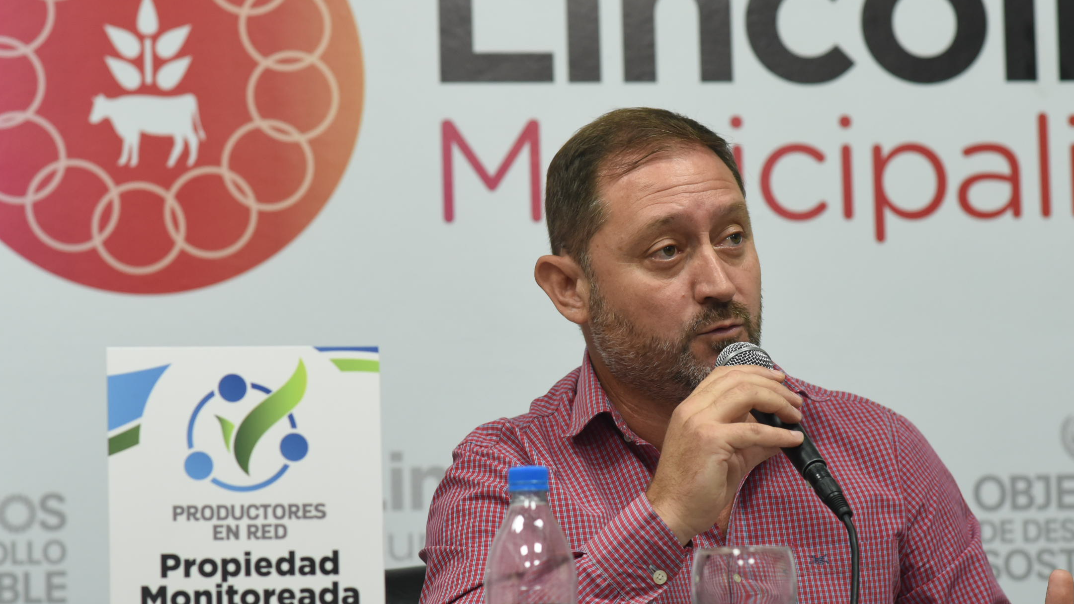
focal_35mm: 124
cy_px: 345
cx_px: 632
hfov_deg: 17.3
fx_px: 3531
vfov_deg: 9.8
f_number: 4
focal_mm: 85
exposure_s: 1/250
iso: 1600
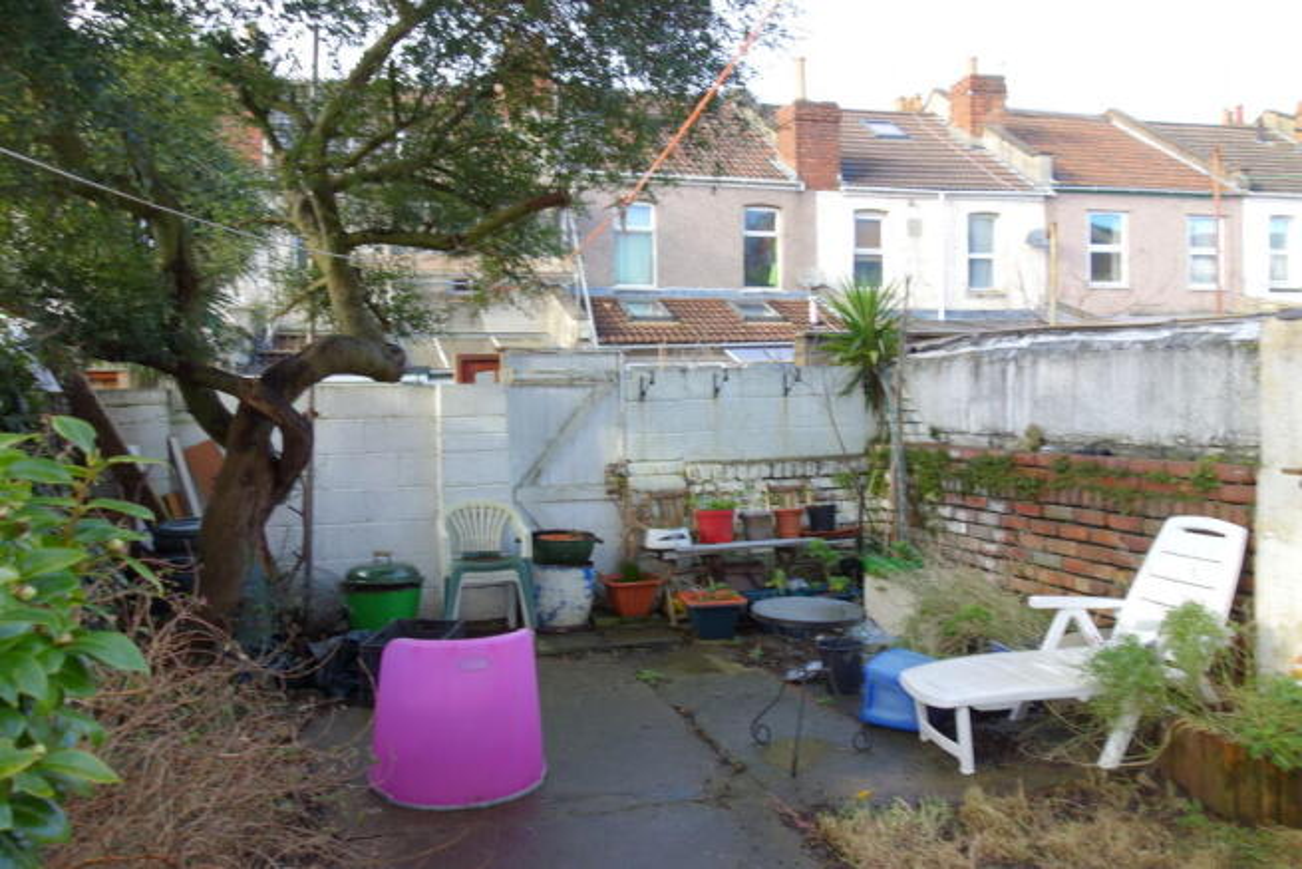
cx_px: 651
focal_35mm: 28
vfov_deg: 46.4
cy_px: 434
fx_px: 1013
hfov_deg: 65.5
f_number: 2.5
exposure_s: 1/100
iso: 125
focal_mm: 10.4
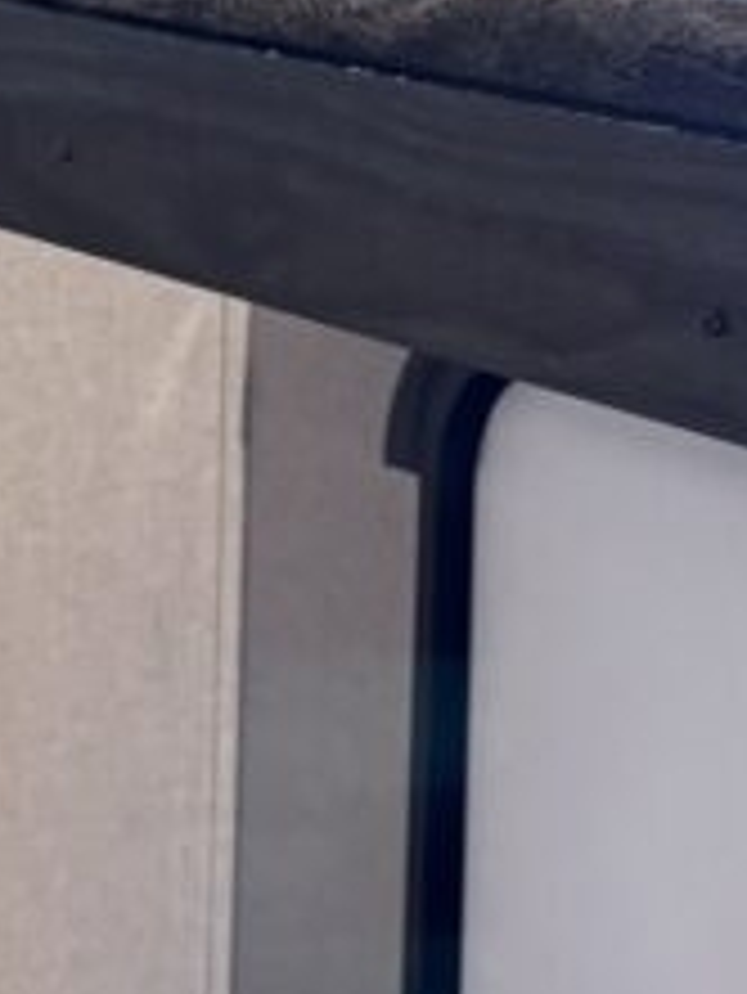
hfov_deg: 13.2
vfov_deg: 17.5
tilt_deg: -8.9
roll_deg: -2.0
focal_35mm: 111
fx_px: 3191
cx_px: 720
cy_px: 162
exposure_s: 1/60
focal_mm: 6.76
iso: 800
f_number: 1.78
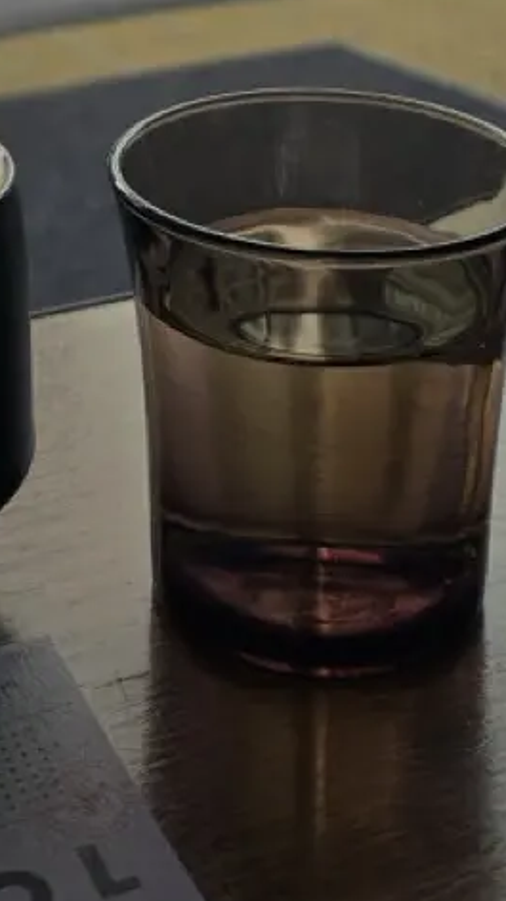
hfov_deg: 17.7
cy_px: -246
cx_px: 195
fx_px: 1624
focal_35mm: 68
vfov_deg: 26.6
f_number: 1.7
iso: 12
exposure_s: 1/330
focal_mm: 6.3
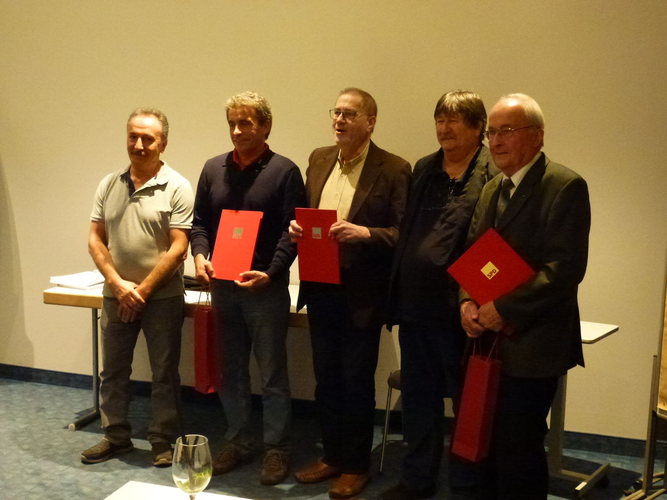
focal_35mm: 45
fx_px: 867
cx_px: 334
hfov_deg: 42.1
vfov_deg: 32.2
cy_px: 250
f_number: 4
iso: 800
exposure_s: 1/10
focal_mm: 8
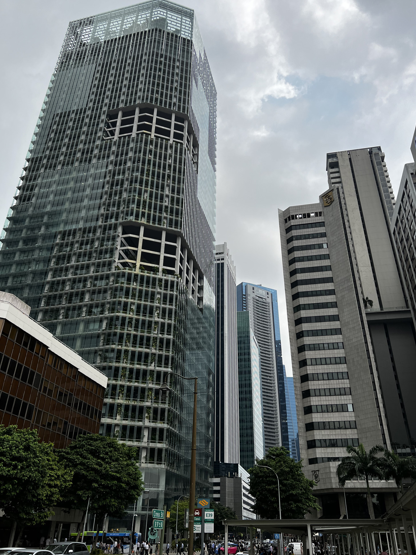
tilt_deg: +30.8
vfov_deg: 65.3
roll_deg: -1.0
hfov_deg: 51.4
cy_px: 272
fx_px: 433
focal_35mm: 27
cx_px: 214
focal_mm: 5.7
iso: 50
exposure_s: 1/5319
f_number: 1.5
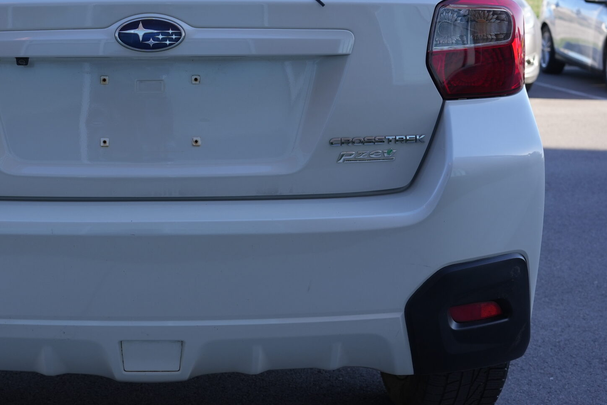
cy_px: 140
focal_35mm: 62
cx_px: 141
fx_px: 1046
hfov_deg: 31.7
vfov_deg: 21.8
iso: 250
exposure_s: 1/320
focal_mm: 35
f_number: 4.5
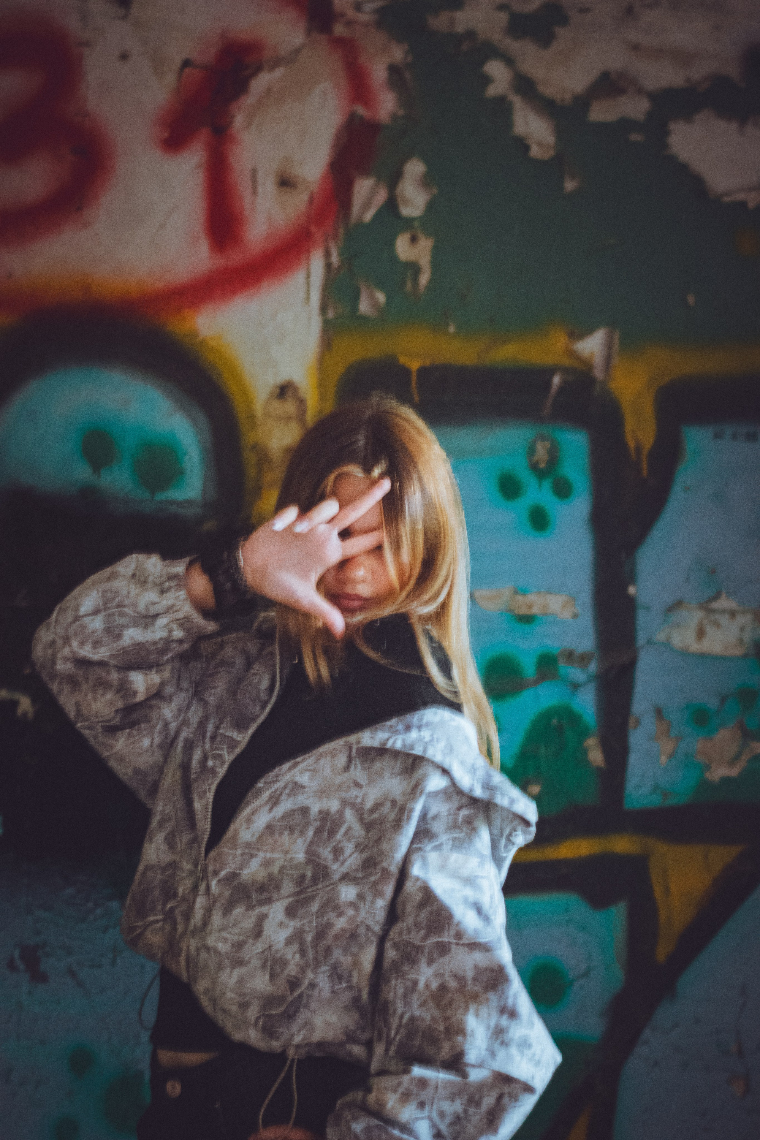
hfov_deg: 18.2
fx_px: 2375
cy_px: 570
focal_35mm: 75
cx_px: 380
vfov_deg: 27.0
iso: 3200
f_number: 2
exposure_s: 1/15
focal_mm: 50
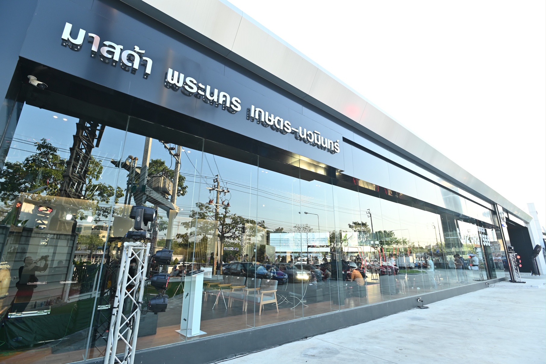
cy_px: 182
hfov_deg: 93.3
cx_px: 273
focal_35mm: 17
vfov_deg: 70.4
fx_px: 258
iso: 400
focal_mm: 17
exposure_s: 1/160
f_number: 6.3
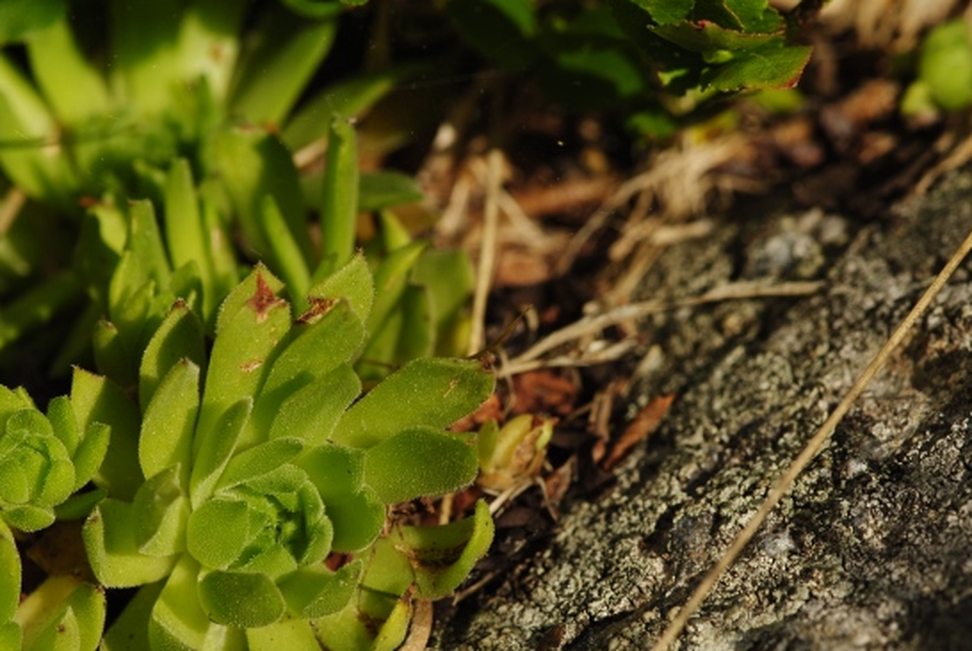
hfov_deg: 11.0
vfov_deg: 7.4
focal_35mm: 187
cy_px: 393
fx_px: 5050
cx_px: 520
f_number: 9
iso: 100
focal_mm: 85
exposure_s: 1/250
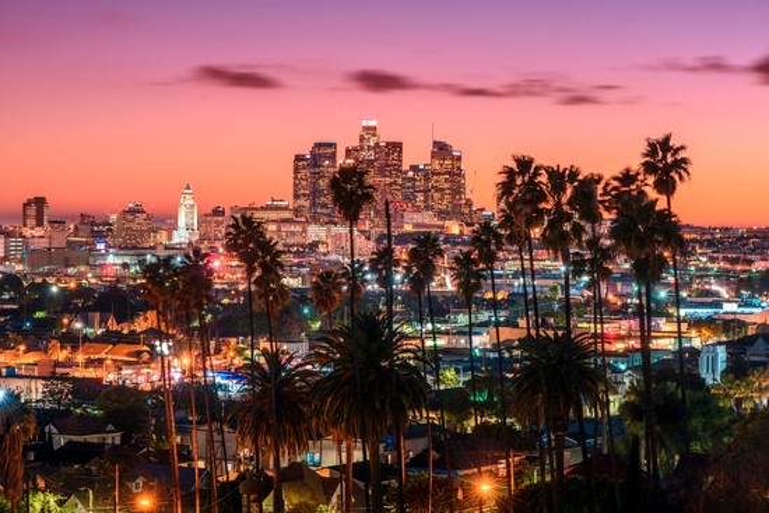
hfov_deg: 19.5
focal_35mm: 105
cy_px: 256
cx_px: 384
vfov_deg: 13.0
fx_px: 2243
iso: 64
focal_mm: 105
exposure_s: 30
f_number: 10
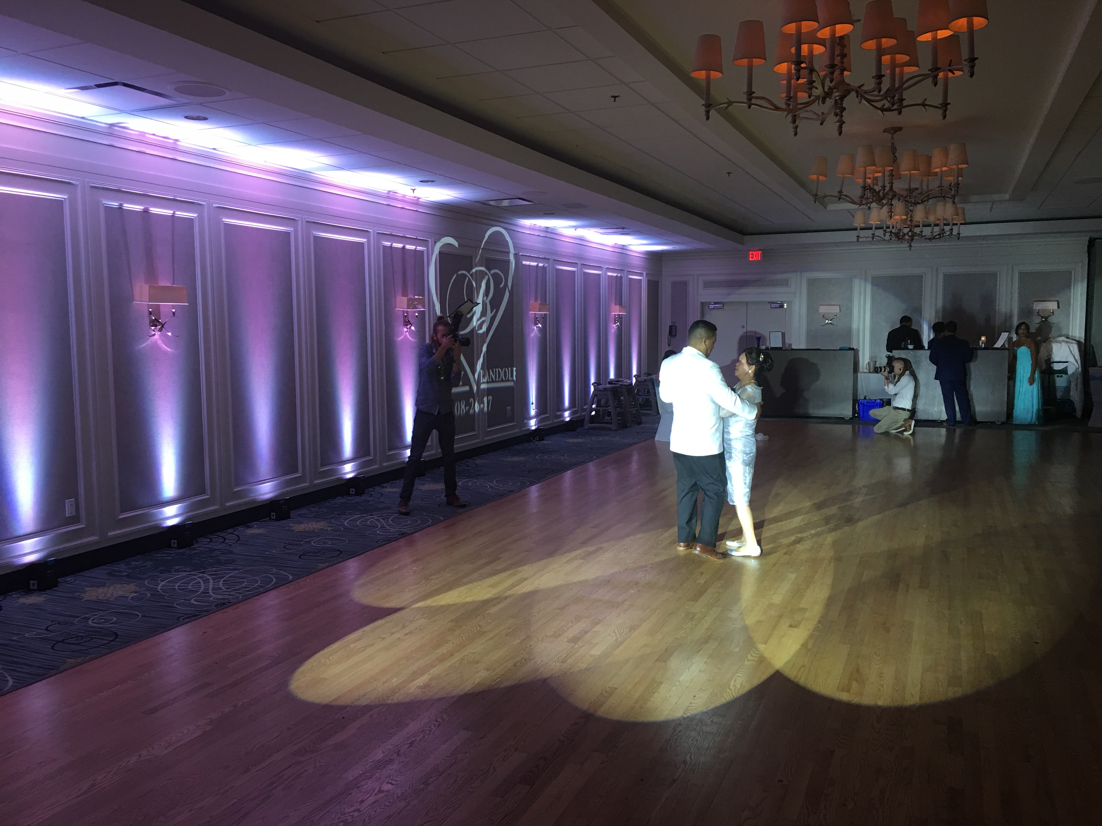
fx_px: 923
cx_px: 551
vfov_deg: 48.2
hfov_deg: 61.7
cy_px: 413
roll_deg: +0.0
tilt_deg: -4.9
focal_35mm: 29
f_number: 2.2
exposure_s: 1/15
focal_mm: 4.15
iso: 40
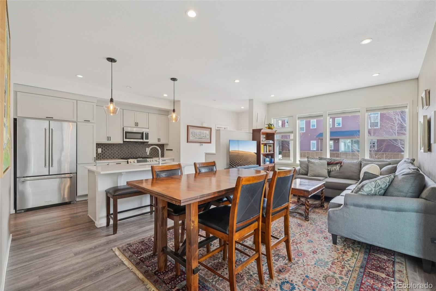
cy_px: 146
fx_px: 182
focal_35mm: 15
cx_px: 218
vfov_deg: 77.3
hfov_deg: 100.4
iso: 800
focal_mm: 10
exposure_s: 1/10
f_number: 8
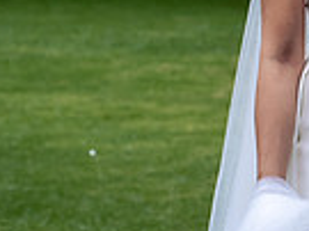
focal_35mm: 351
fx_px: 3130
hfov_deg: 5.6
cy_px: -63
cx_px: 508
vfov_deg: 4.2
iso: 640
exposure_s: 1/640
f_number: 6.3
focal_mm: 85
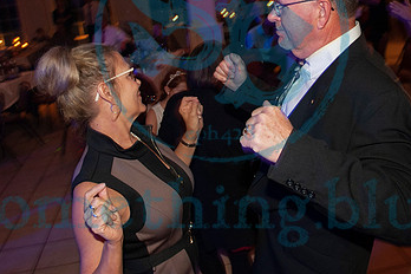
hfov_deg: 48.4
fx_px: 457
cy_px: 78
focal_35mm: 40
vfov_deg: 32.9
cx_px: 217
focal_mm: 24
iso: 1600
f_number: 8
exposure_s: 1/25
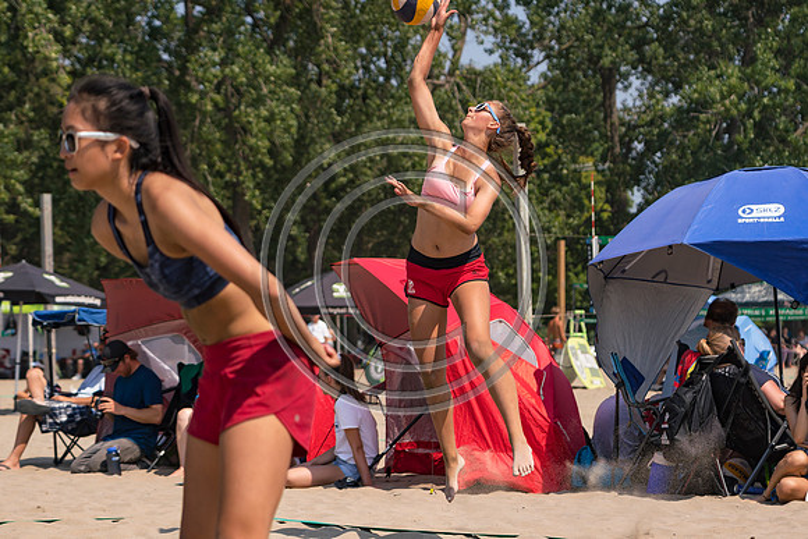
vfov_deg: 12.7
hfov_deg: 18.9
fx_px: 2424
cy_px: 270
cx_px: 404
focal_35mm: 108
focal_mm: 72
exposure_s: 1/2500
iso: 200
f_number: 4
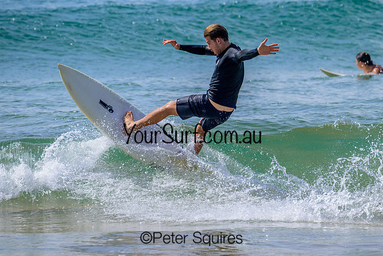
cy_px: 112
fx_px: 7030
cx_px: 234
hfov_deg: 3.1
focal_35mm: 661
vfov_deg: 2.1
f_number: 11
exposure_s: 1/2000
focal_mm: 540
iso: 900
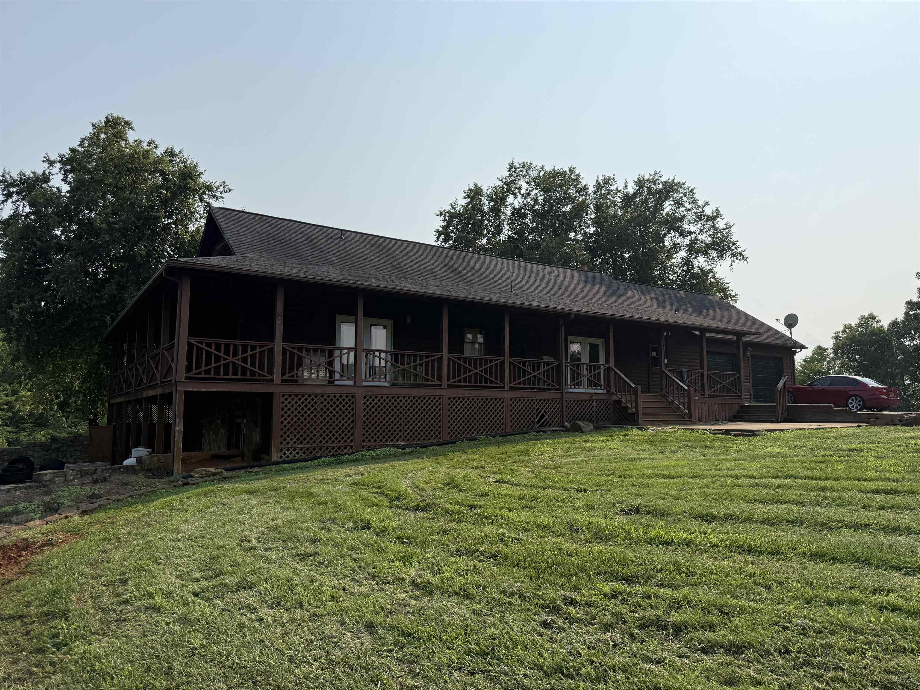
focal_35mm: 24
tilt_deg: +7.6
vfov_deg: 56.8
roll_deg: -0.7
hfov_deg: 71.6
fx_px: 638
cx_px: 460
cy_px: 345
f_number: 1.78
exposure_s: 1/9091
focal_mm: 6.76
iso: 100
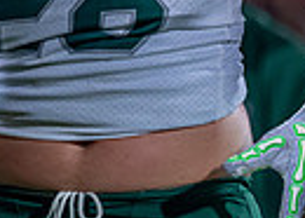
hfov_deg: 2.7
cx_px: 183
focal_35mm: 747
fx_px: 6474
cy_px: -212
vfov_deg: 1.9
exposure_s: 1/1000
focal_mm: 138
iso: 1600
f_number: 2.8
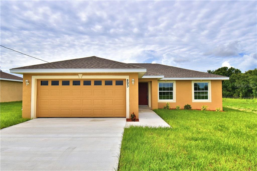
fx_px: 150
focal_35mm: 21
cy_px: 86
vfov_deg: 59.5
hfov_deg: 81.2
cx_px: 128
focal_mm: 14
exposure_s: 1/500
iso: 200
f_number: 11
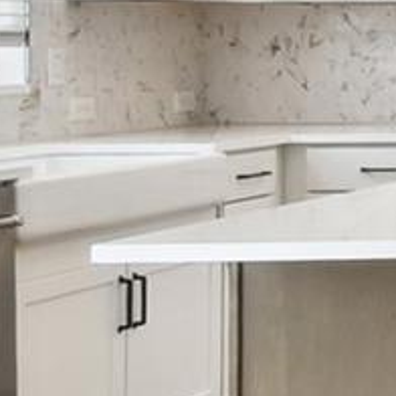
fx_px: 1346
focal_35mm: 104
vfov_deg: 16.6
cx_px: 1115
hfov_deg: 11.5
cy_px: 59
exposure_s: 1/80
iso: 100
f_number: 7.1
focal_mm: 10
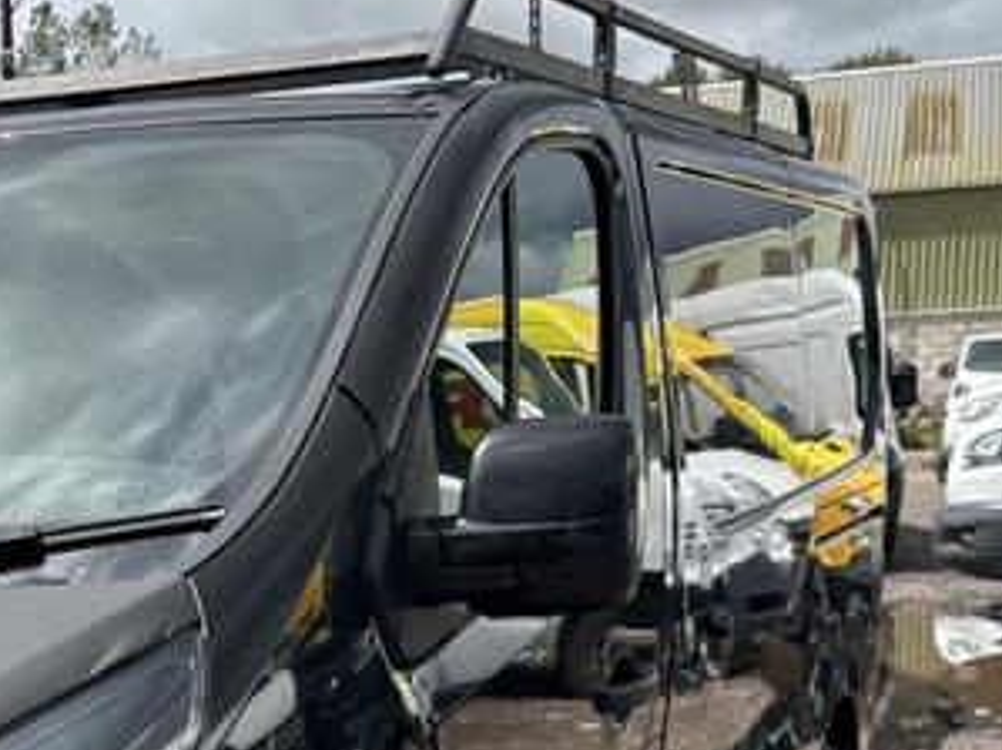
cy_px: 857
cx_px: -70
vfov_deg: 18.1
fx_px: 2257
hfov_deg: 23.6
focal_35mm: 78
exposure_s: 1/3448
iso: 50
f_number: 1.6
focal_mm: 5.96
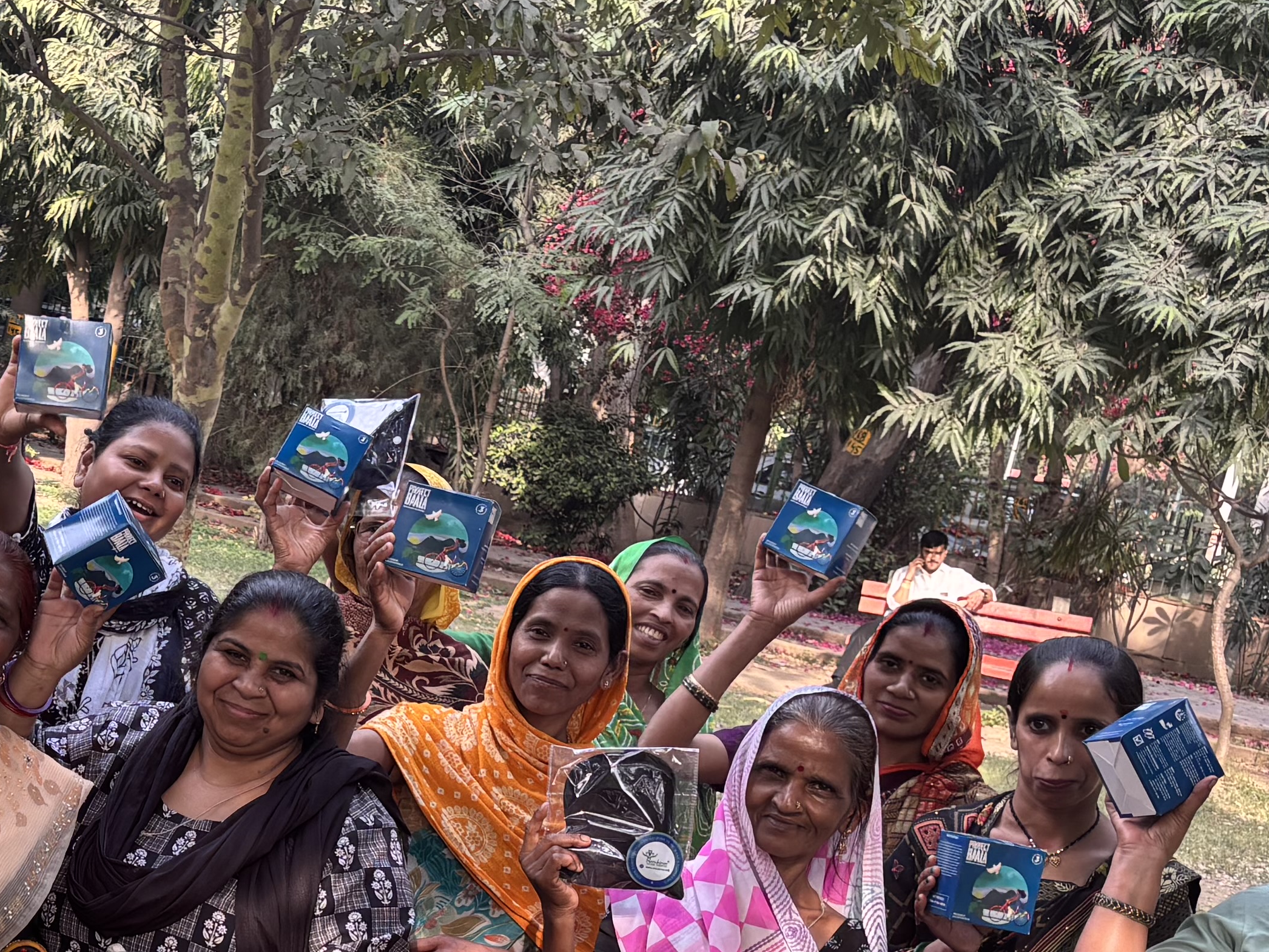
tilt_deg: -8.6
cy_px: 689
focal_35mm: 71
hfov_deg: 25.5
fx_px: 2603
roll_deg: -10.7
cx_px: -104
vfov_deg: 20.6
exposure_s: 1/121
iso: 50
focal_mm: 5.96
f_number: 1.6
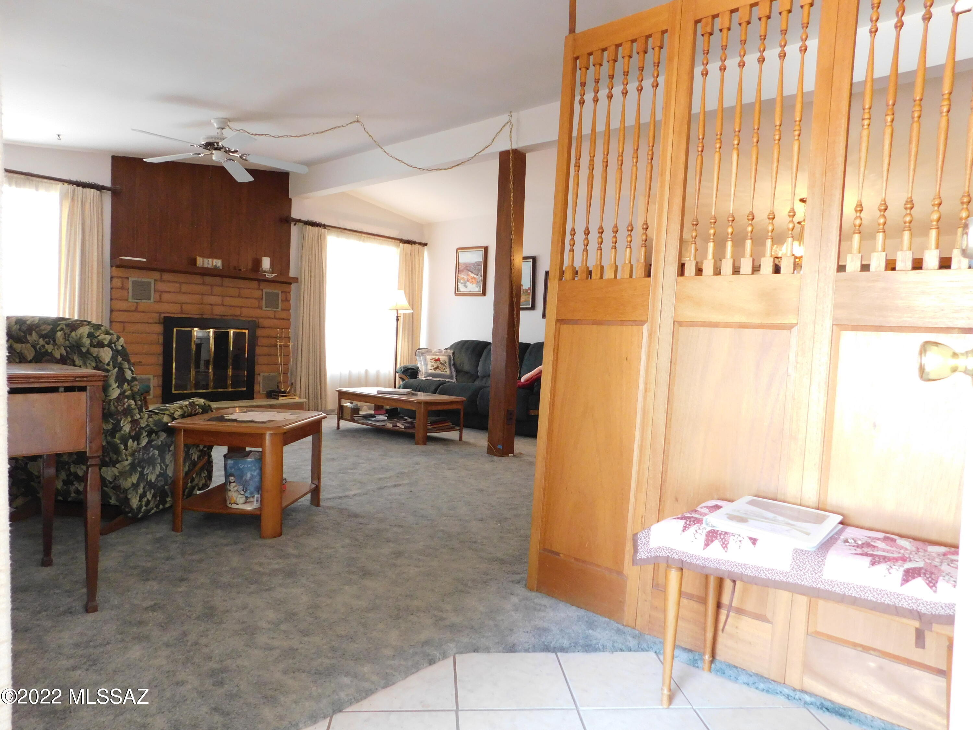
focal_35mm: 23
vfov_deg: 58.9
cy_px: 365
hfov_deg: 73.9
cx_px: 486
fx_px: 646
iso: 400
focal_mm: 4
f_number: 3
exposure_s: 1/30
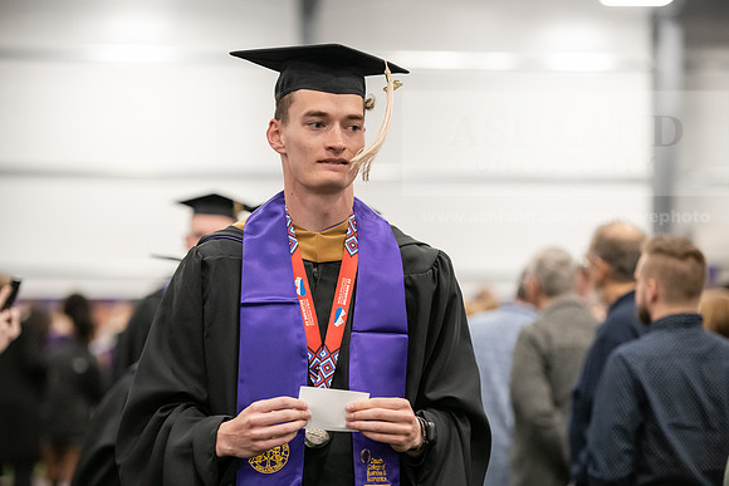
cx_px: 364
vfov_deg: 11.4
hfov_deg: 17.1
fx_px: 2430
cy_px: 243
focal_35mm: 120
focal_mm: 120
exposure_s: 1/200
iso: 3200
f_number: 3.2
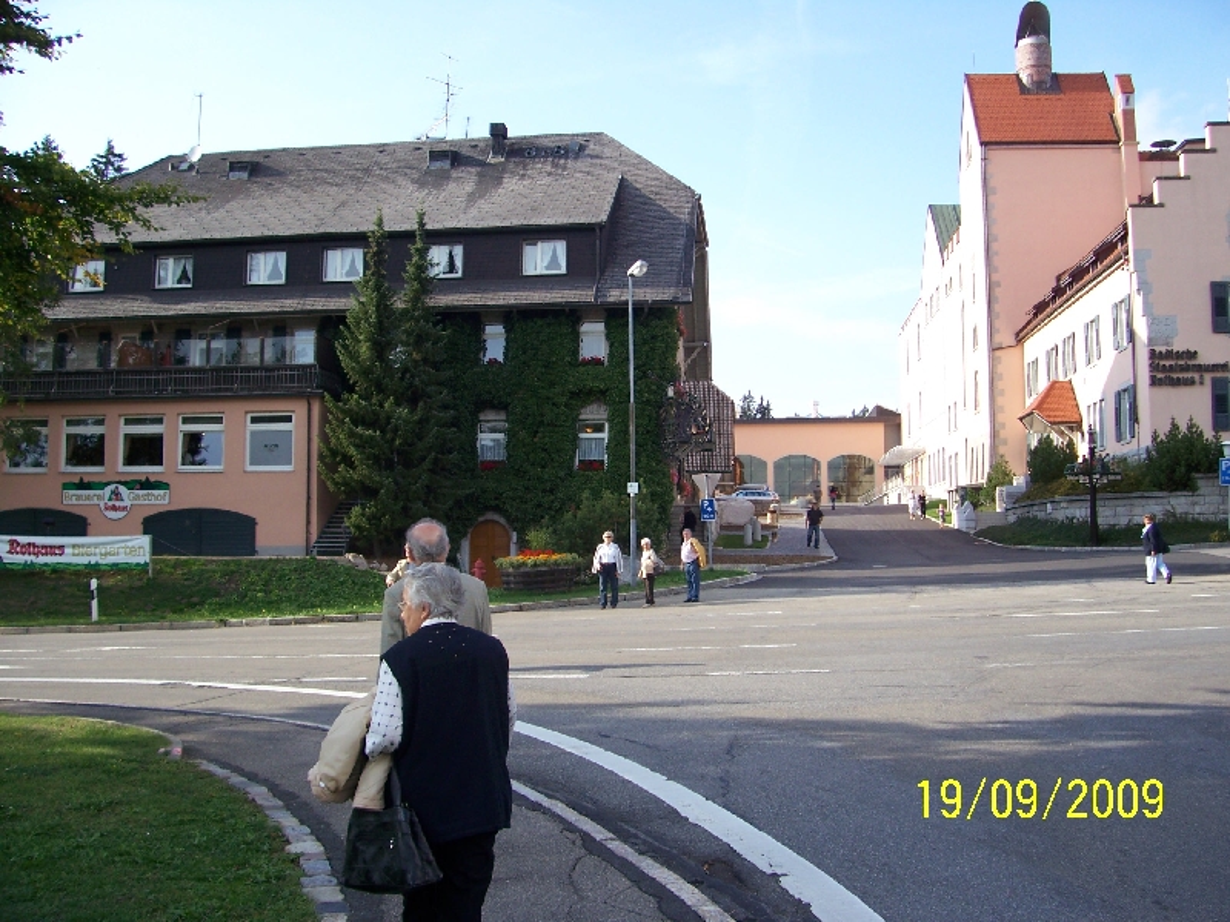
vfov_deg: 41.8
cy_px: 461
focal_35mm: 34
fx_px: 1208
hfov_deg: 54.0
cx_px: 615
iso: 80
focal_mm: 5.6
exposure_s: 1/500
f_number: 2.7
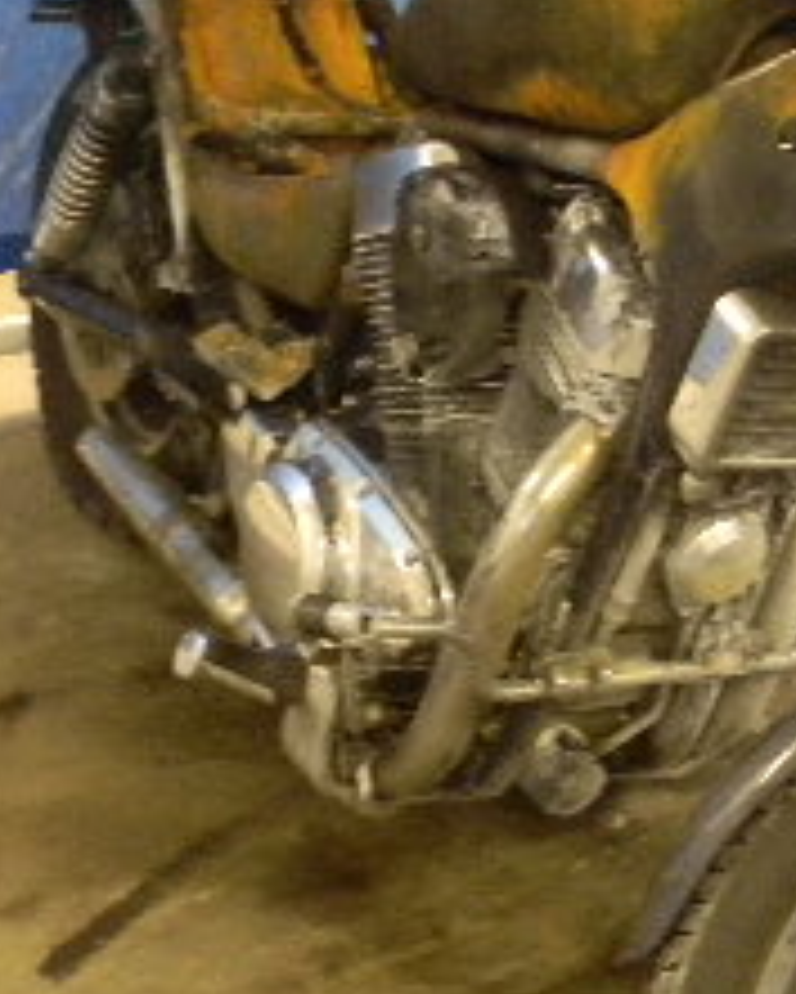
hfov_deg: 18.8
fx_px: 2325
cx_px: 827
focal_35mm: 79
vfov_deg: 24.1
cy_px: 441
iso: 800
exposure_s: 1/8.9
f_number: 3.5
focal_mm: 5
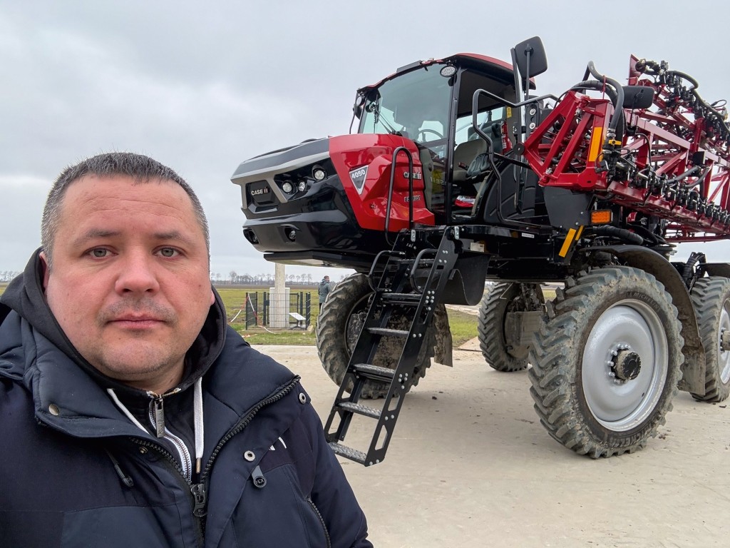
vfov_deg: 58.9
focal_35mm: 23
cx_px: 365
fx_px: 485
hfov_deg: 73.9
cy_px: 274
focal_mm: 2.69
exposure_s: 1/150
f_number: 1.9
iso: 40
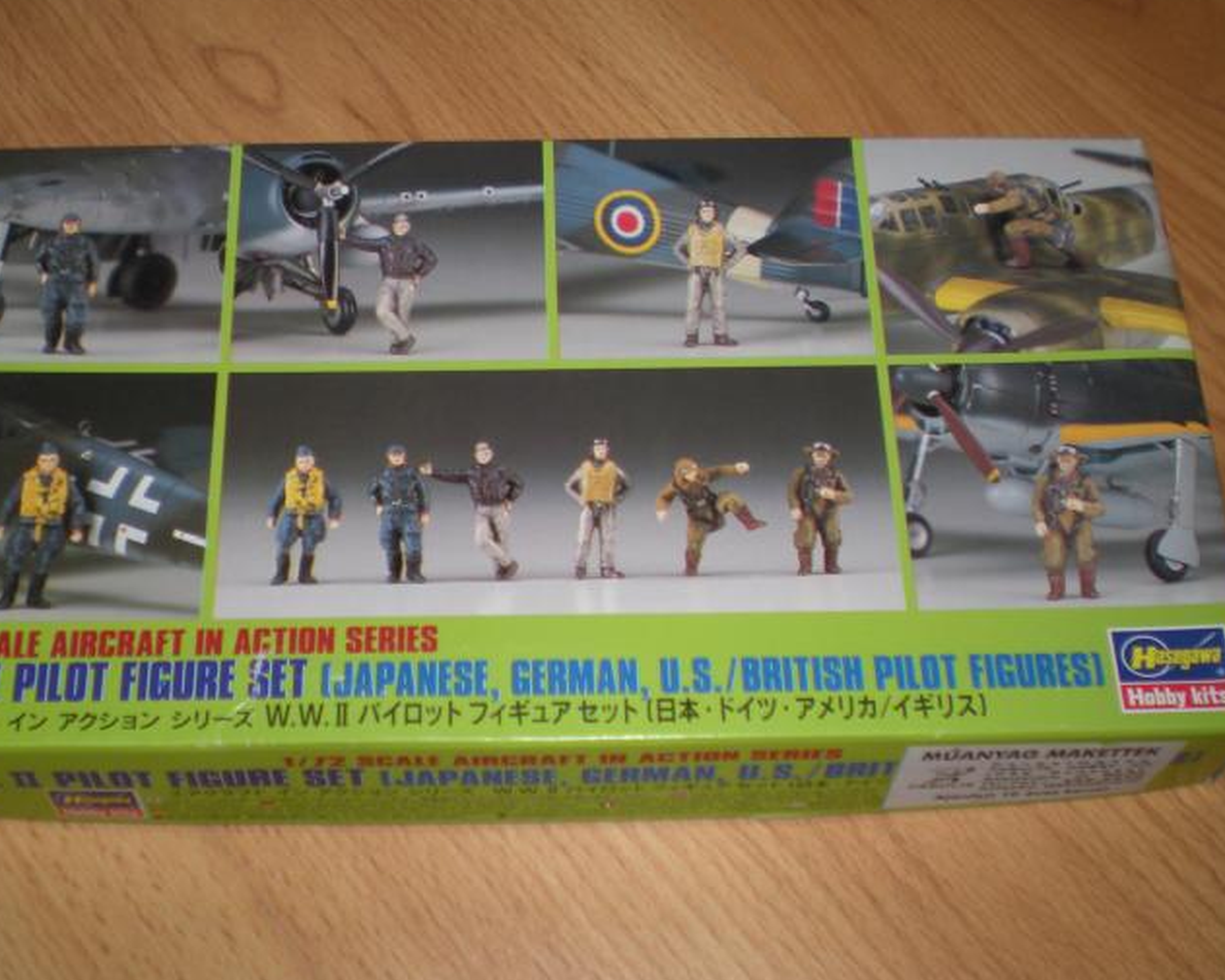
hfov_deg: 39.5
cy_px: 522
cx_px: 532
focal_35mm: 47
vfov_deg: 32.1
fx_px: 1704
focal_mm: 6.3
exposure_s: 1/30
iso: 64
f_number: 3.1
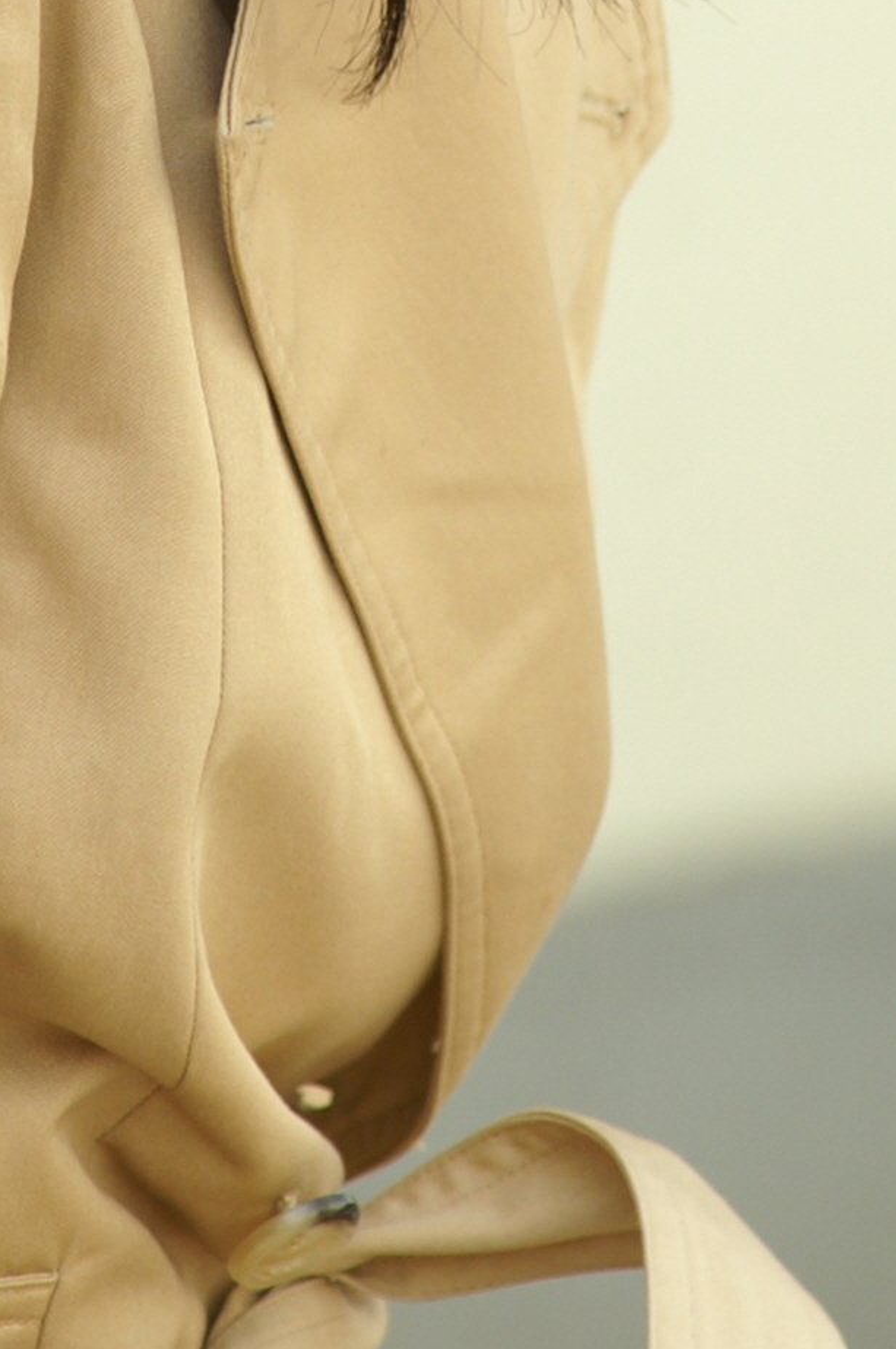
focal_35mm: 978
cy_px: -263
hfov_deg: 1.4
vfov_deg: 2.1
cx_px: 361
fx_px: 36605
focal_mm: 200
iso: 200
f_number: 5.6
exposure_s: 1/250
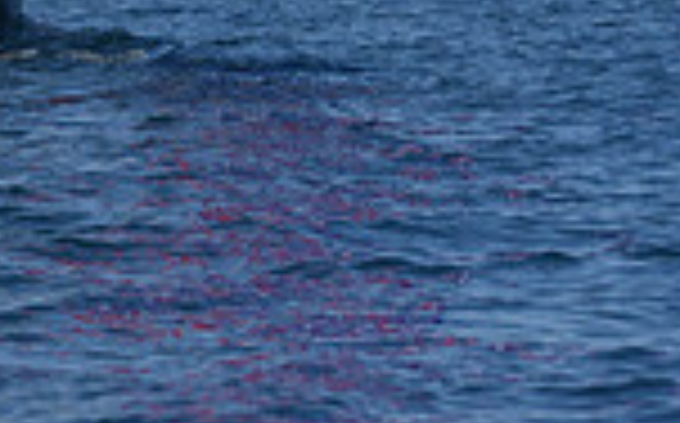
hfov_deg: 5.5
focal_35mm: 385
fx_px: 7127
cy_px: -828
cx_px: 56
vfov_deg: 3.3
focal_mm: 98
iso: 250
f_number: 6.3
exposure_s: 1/800
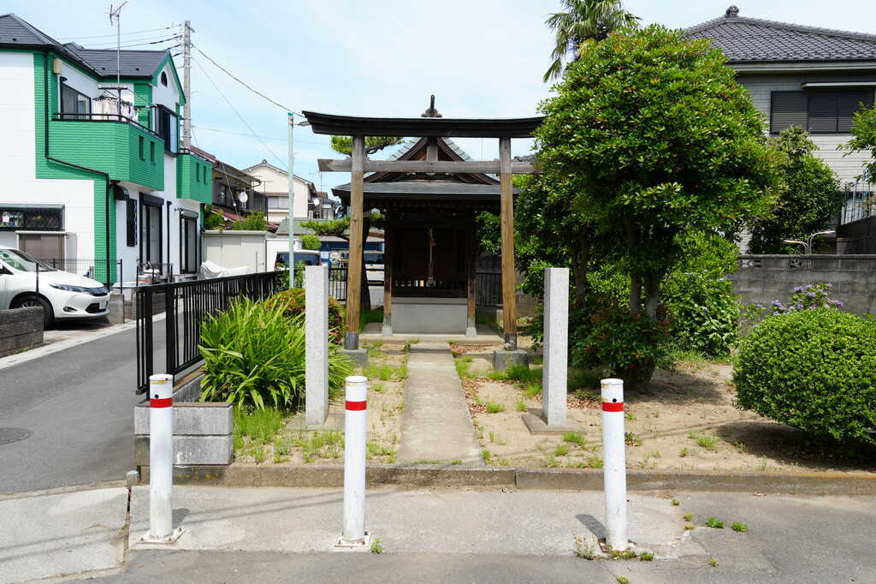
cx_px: 438
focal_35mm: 30
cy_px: 292
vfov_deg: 43.6
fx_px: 730
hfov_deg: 61.9
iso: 100
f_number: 9
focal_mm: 20
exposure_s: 1/125
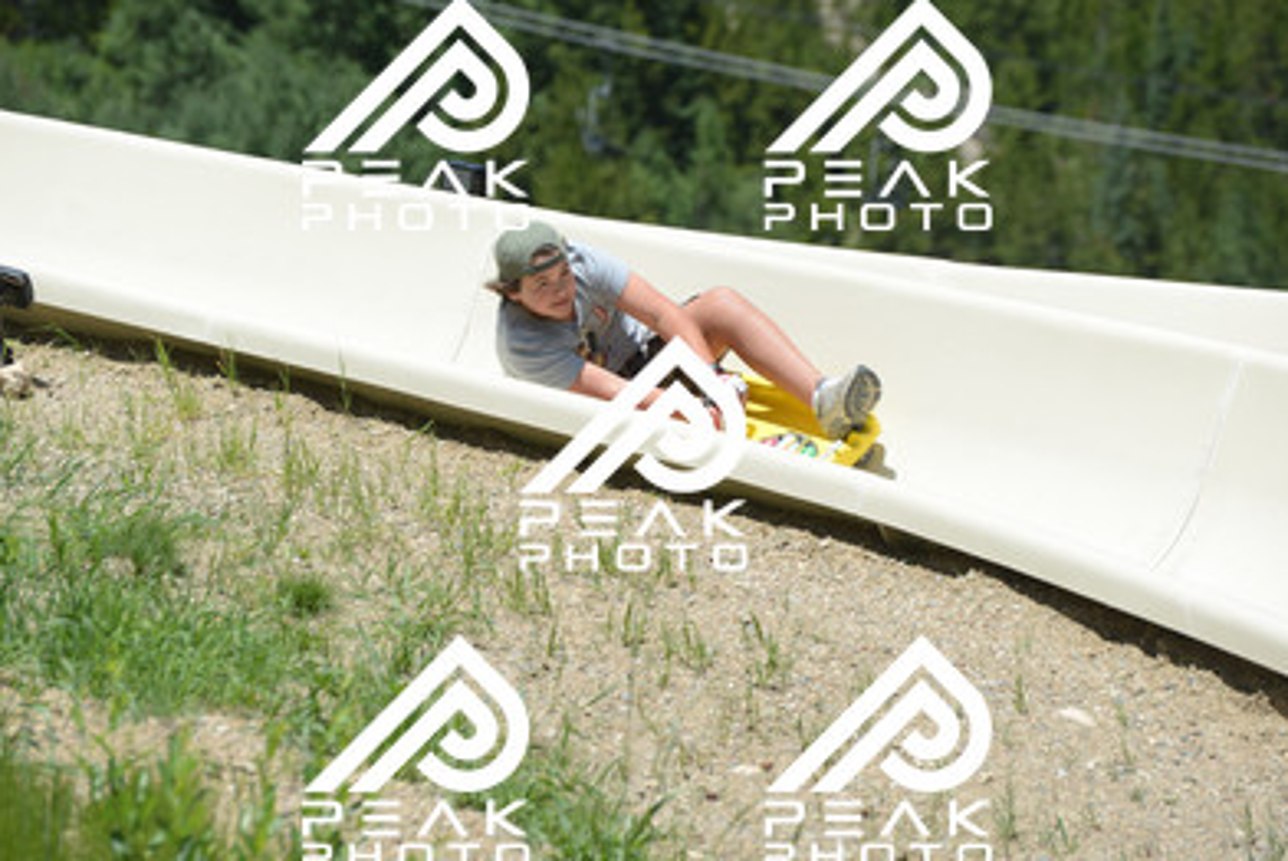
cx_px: 647
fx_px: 7125
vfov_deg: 6.9
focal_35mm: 199
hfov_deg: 10.3
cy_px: 432
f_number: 6.3
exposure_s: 1/1250
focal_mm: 195
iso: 400
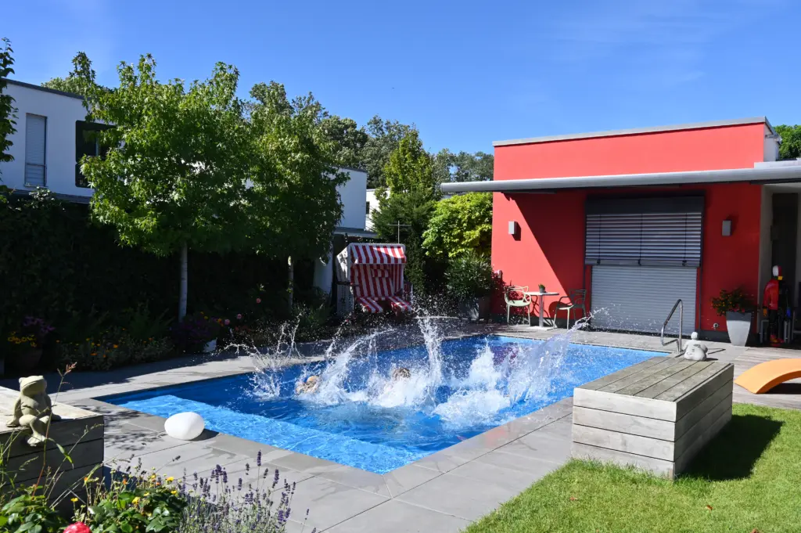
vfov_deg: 42.9
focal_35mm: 30
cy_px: 266
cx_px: 400
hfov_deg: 61.1
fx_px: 678
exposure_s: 1/320
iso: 160
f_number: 9
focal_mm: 30.5
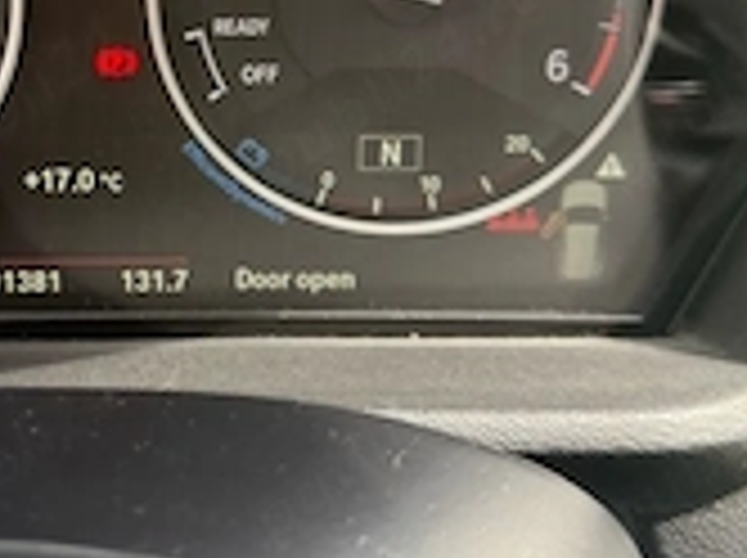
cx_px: 140
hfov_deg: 32.3
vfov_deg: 24.9
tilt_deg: -38.0
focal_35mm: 58
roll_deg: -3.4
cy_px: 135
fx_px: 1250
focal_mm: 6.76
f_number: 1.78
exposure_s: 1/230
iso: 160
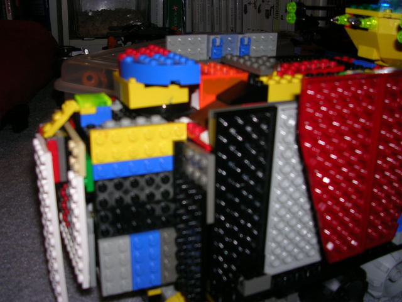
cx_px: 201
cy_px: 151
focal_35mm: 38
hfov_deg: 49.0
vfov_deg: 37.7
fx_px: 441
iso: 50
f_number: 2.8
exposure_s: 1/60.1
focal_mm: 5.8
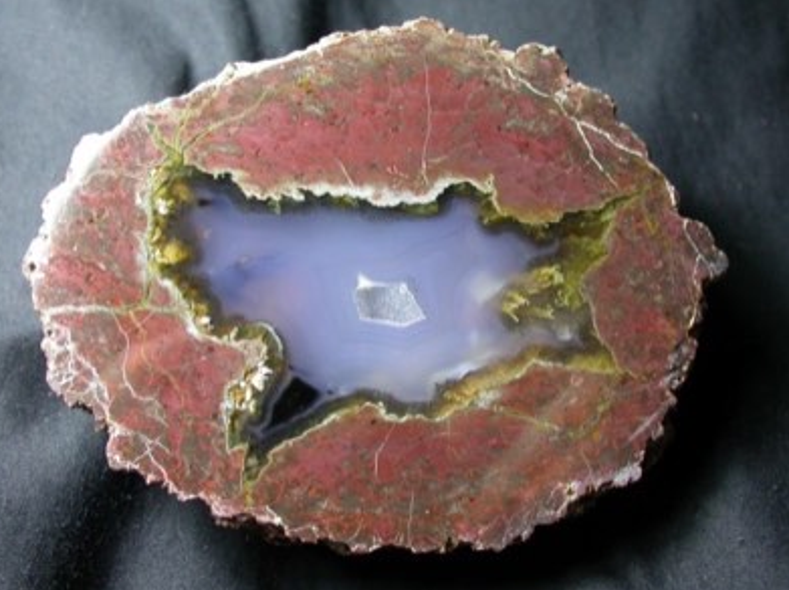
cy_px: 298
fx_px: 1001
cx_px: 389
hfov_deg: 43.0
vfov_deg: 32.8
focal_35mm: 44
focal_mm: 8.9
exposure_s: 1/25.3
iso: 100
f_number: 2.7
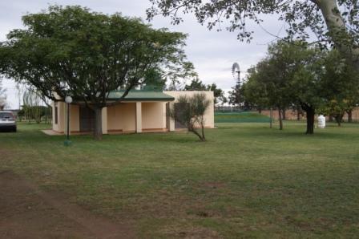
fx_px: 419
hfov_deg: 46.4
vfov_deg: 31.8
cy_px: 120
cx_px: 180
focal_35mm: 42
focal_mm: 28
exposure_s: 1/50
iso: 100
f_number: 5
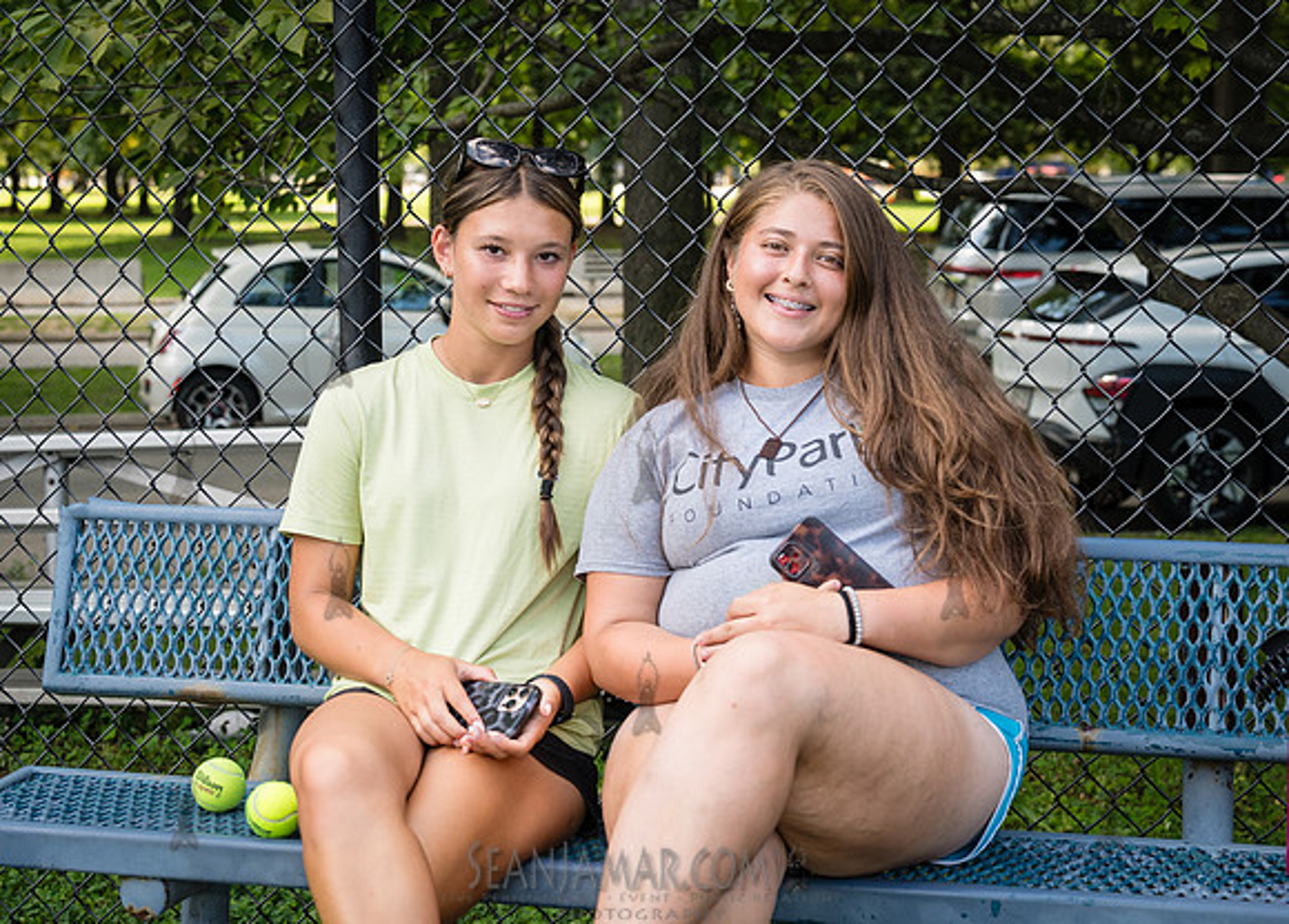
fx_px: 2457
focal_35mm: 67
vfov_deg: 21.3
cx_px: 650
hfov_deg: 29.4
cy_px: 387
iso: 500
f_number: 4.5
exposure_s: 1/500
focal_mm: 49
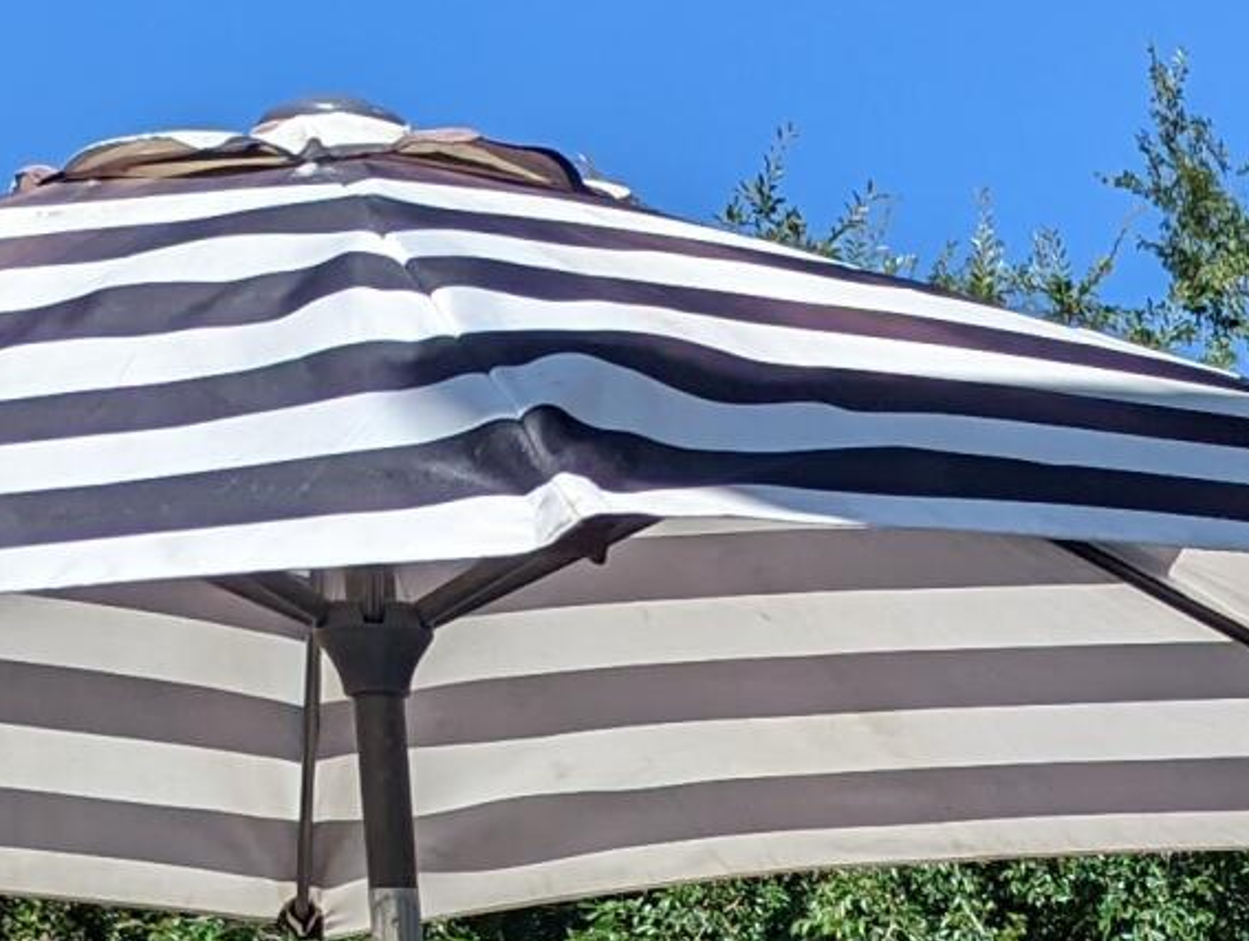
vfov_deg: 10.4
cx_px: 1502
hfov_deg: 15.0
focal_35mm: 127
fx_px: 4589
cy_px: 2129
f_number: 1.85
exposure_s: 1/2632
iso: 36
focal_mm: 6.81
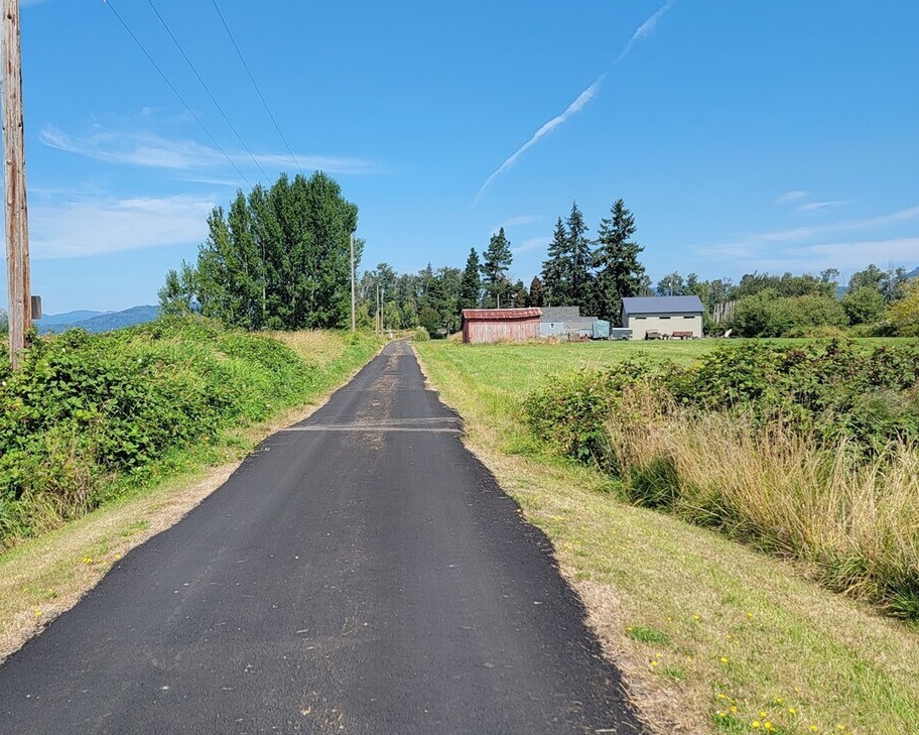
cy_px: 373
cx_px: 386
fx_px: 1006
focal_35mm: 37
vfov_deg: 40.1
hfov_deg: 48.9
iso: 16
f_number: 1.8
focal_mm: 6.7
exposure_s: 1/812
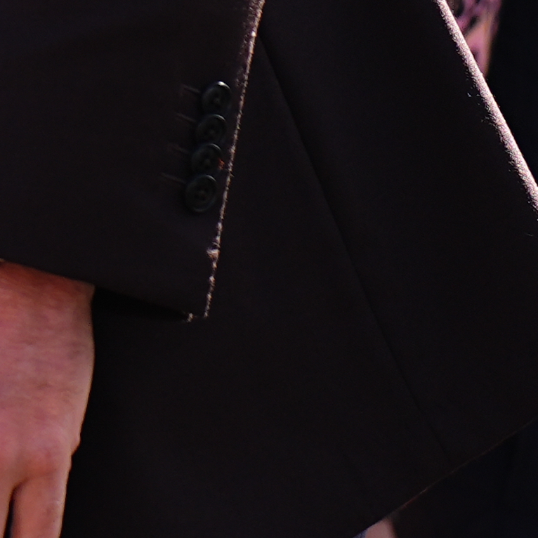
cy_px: -374
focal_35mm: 466
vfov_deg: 3.7
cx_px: -1211
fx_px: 8194
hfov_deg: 3.6
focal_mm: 70
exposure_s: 1/1250
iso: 320
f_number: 4
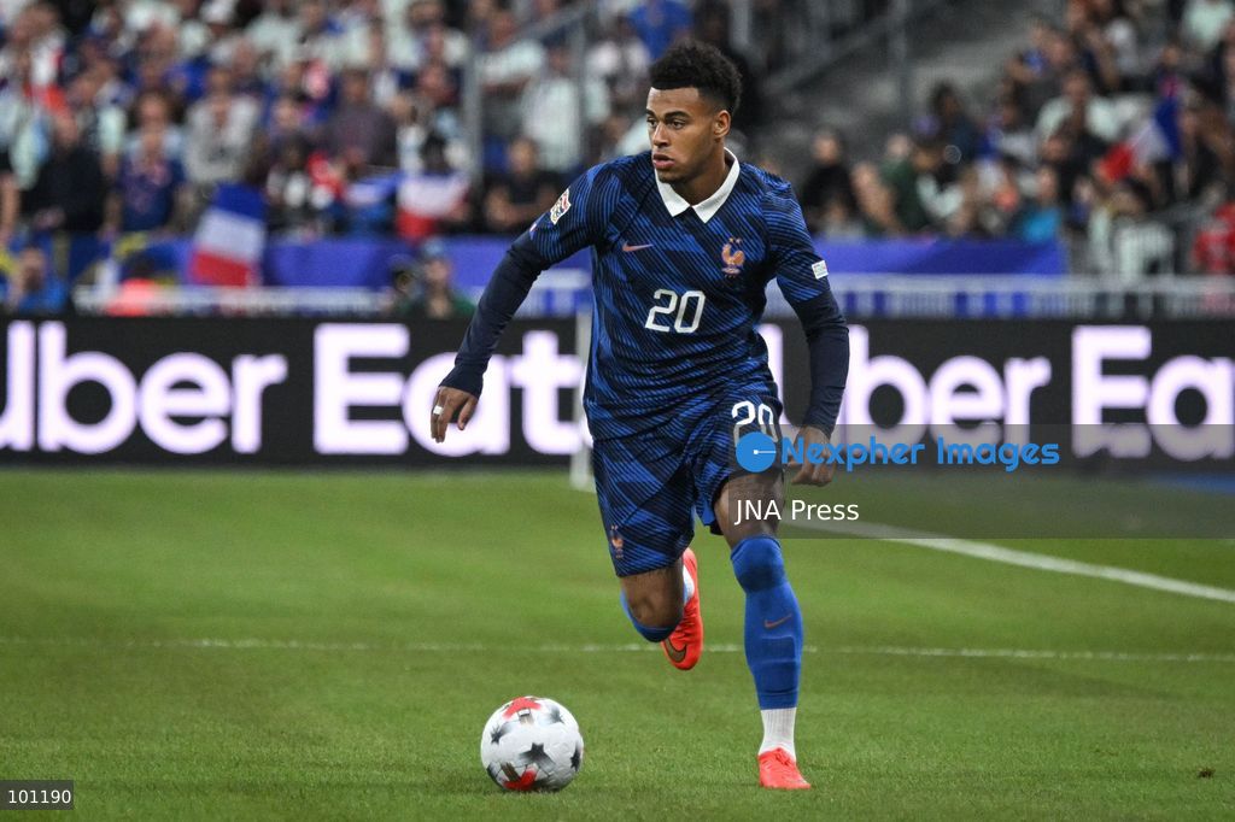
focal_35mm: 450
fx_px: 15432
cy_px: 411
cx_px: 618
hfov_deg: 4.6
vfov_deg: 3.1
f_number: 4
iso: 4000
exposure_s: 1/2500
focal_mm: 300
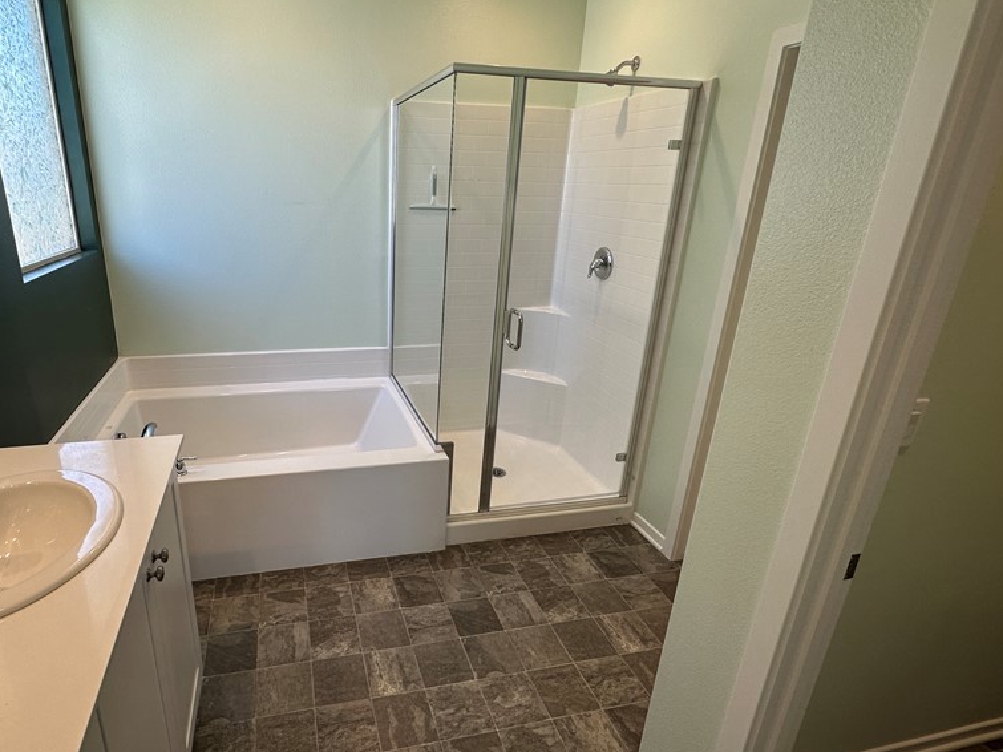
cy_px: 368
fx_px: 550
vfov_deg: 68.7
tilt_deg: -18.6
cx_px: 396
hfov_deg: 83.5
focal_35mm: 19
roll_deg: -0.8
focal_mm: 2.22
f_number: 2.2
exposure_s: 1/120
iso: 80
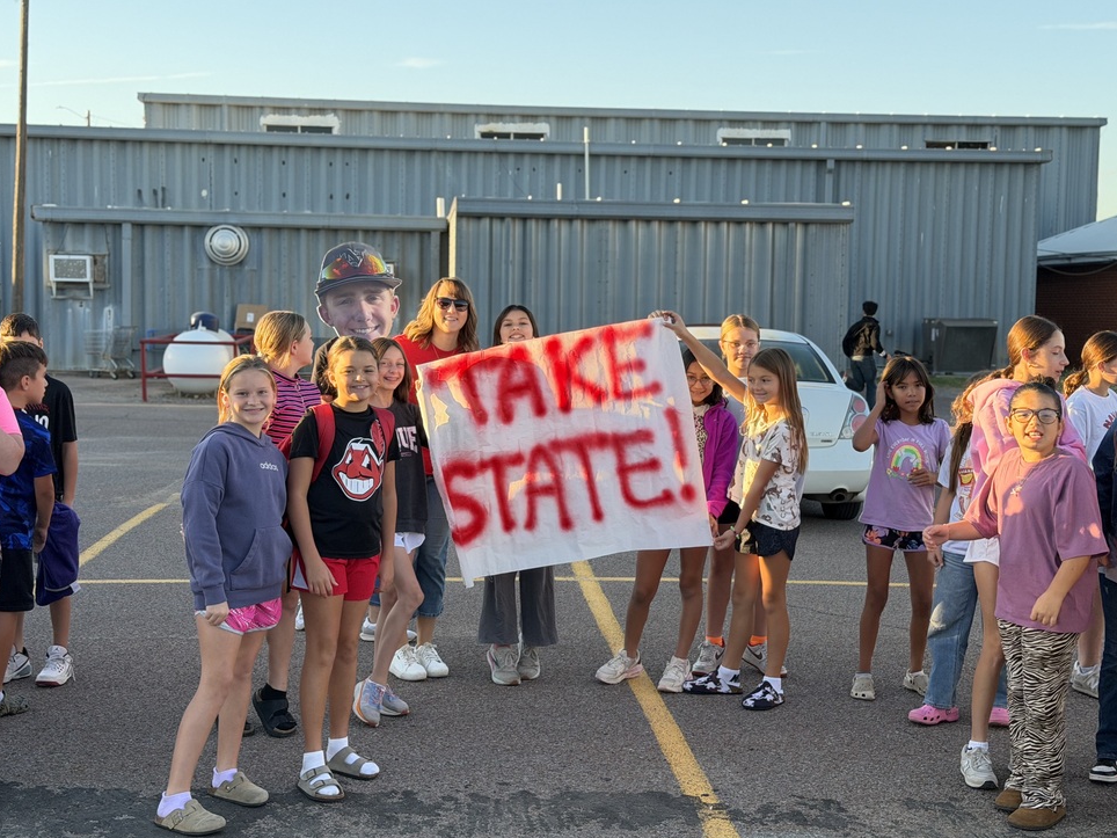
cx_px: 587
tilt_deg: -5.5
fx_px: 1646
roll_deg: -0.6
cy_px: 444
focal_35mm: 51
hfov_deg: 37.5
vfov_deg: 28.6
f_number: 1.78
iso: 100
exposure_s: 1/975
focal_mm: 6.76
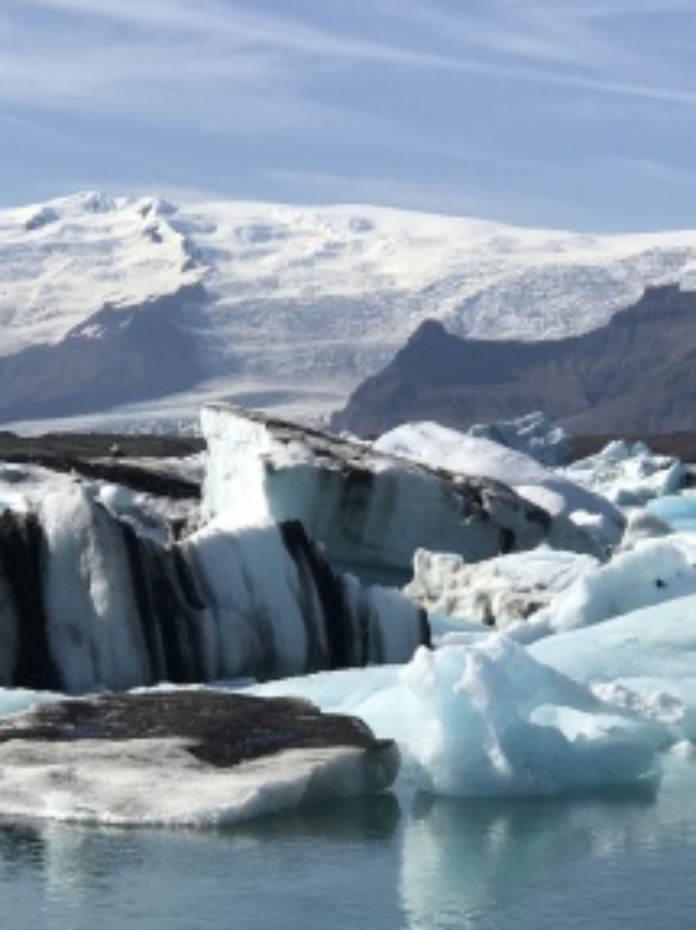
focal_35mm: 109
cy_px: 650
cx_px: 295
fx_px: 2924
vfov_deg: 18.0
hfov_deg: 13.6
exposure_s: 1/1709
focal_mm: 6.6
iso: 20
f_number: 2.8
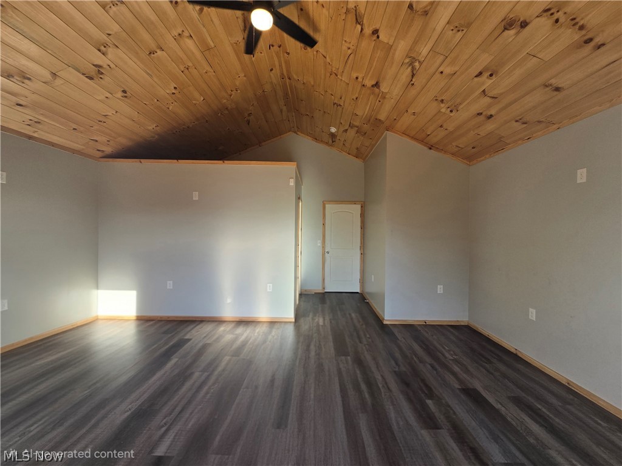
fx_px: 234
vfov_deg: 89.9
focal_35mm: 13
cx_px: 311
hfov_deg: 106.2
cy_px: 233
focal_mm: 2.2
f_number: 2.2
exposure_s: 1/208
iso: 50
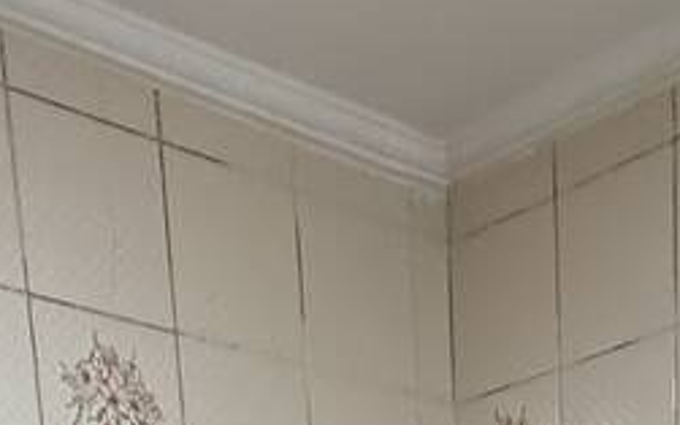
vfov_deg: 10.1
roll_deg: +2.0
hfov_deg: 24.1
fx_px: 1576
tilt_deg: -14.4
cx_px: 509
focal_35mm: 85
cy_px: 1364
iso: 200
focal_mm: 2.22
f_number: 2.2
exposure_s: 1/120
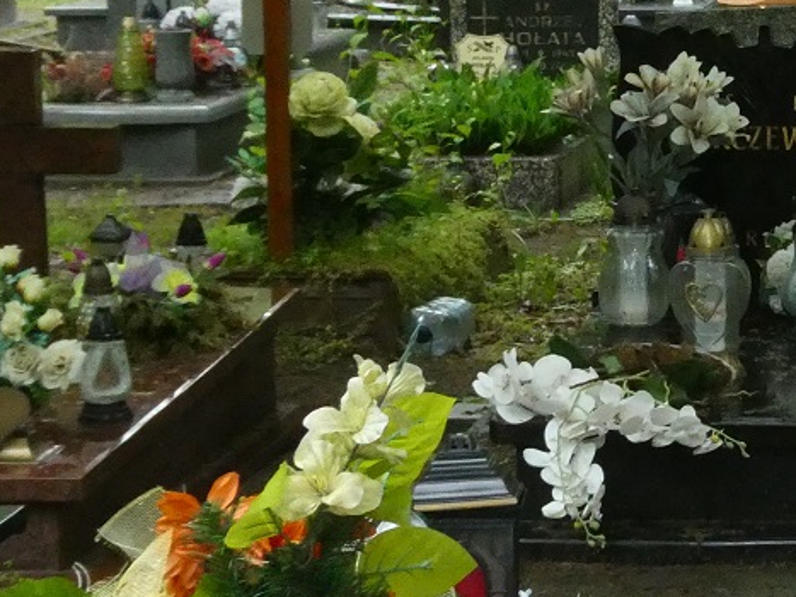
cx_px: 1180
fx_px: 3150
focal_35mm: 137
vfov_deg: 10.8
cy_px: 159
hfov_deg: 13.6
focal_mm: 7.2
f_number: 3.8
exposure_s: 1/60
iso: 800
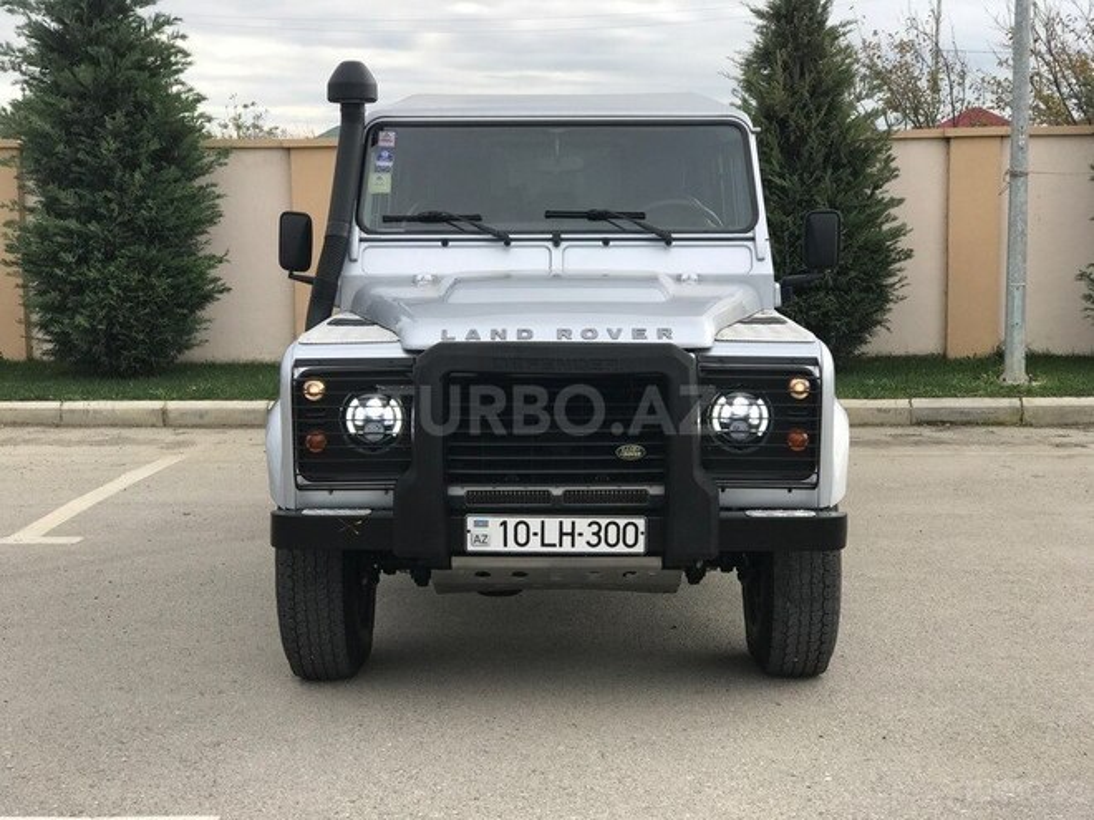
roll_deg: +1.1
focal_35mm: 57
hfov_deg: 33.8
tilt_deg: -7.8
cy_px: 410
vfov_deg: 25.7
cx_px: 547
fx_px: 1801
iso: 20
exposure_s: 1/308
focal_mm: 6.6
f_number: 2.8
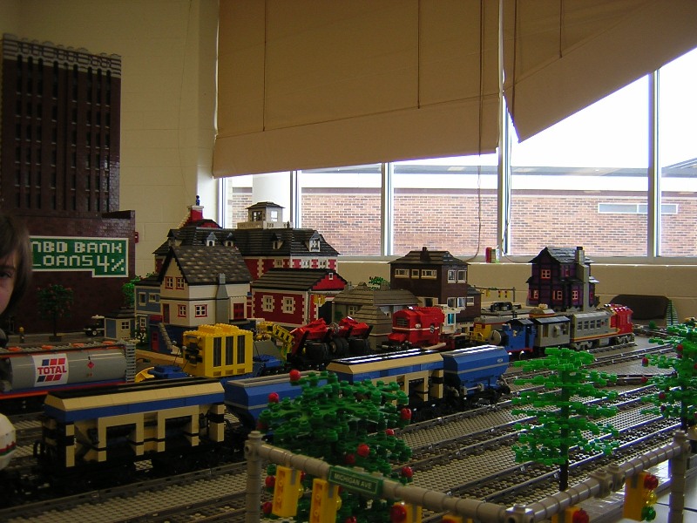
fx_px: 725
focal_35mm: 36
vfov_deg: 39.7
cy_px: 262
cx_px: 348
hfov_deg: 51.4
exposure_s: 1/55.3
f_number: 2.6
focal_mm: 4.7
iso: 100
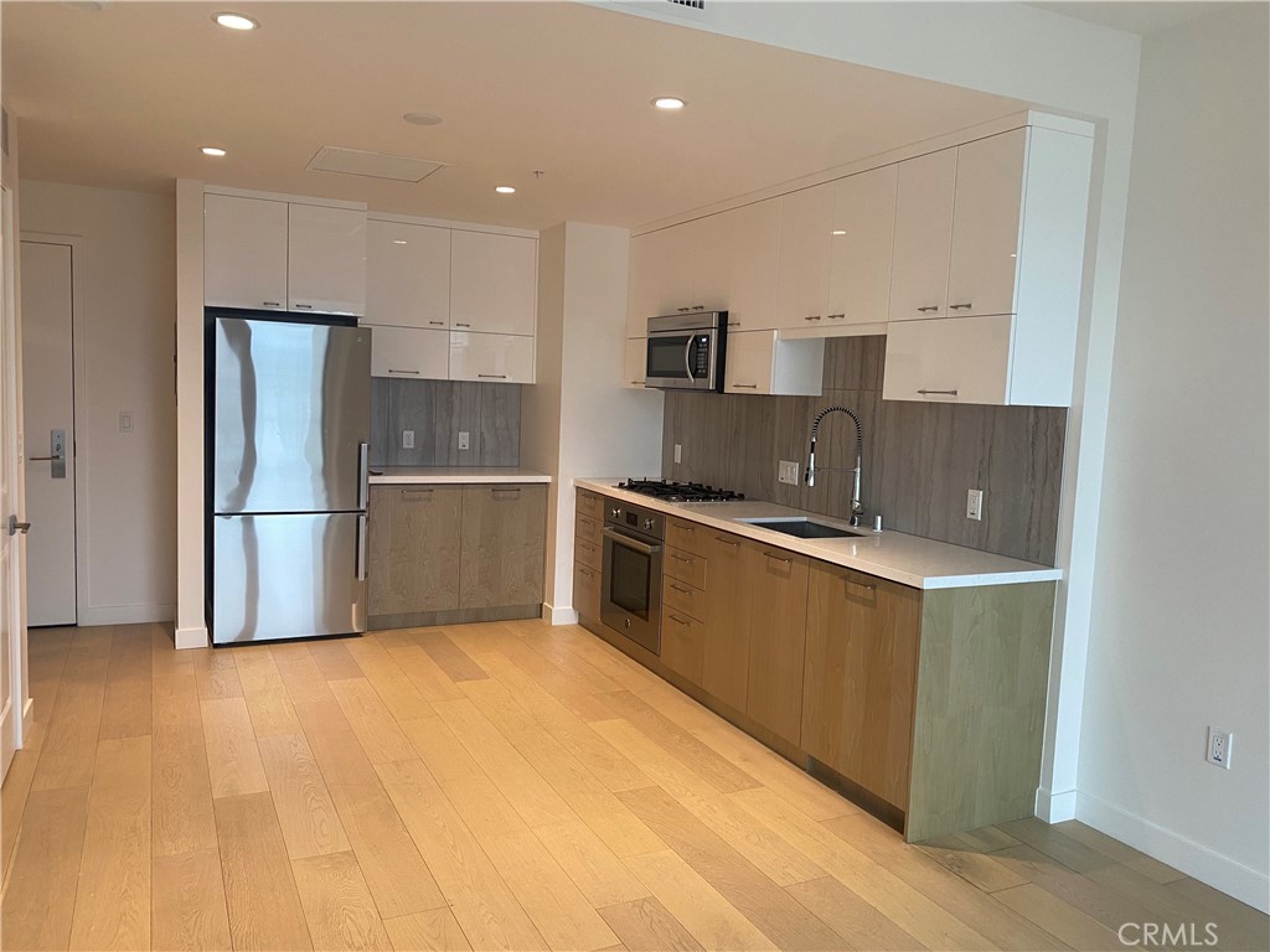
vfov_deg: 53.1
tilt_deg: -5.2
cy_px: 476
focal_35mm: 26
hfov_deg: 67.3
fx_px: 954
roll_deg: -2.4
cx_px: 635
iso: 80
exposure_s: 1/60
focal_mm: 4.25
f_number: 1.8
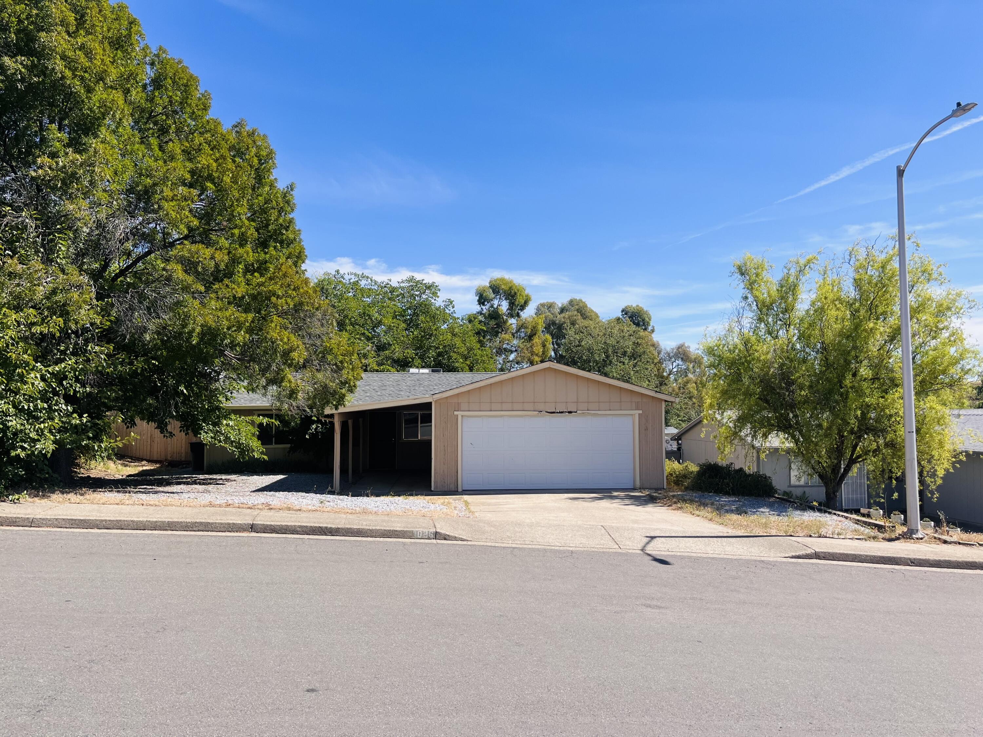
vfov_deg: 53.1
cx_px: 492
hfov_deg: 67.3
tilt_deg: +2.2
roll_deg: +0.7
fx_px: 738
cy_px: 368
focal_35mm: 26
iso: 50
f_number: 1.6
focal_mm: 5.1
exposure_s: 1/2967
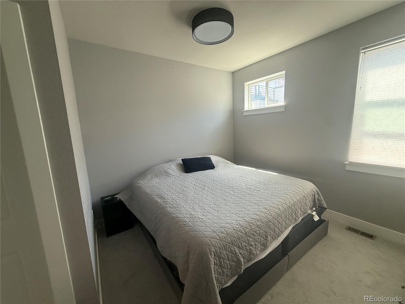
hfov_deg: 102.1
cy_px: 152
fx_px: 164
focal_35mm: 14
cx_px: 202
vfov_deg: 85.7
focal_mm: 2.22
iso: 200
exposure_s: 1/120
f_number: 2.2
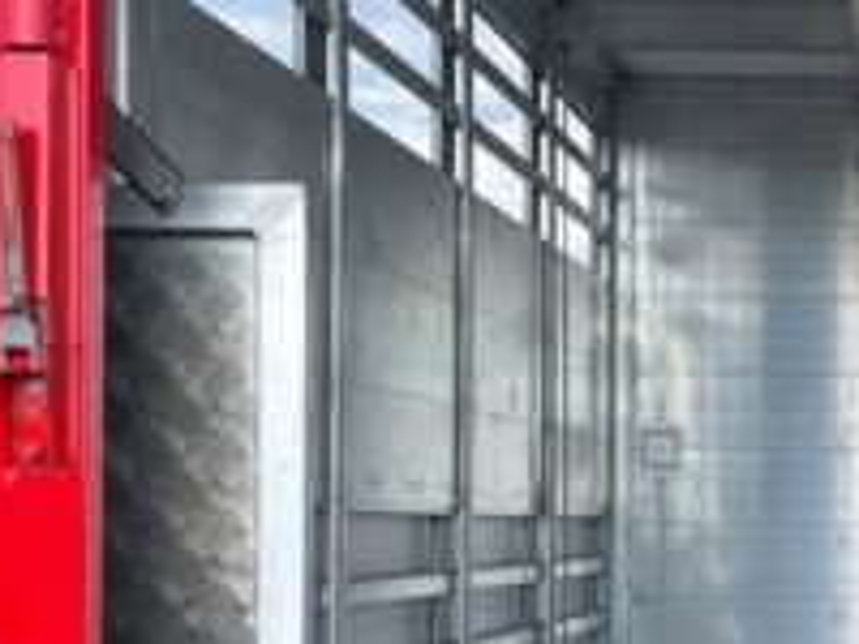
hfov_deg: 23.2
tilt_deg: -0.7
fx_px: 1936
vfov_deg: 18.7
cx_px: 992
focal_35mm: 78
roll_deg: +0.3
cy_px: 519
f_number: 1.6
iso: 32
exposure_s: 1/1416
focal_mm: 4.2
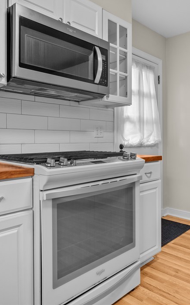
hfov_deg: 43.5
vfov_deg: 65.6
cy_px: 147
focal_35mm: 28
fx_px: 235
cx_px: 123
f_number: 9
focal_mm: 17.9
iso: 800
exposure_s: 1/10
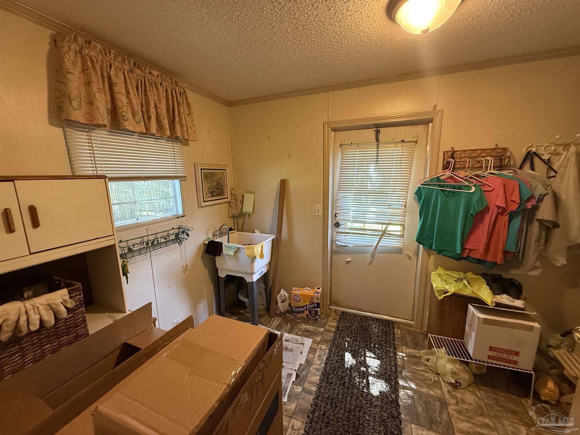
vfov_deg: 85.7
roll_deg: +1.2
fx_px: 235
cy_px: 218
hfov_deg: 102.1
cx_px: 290
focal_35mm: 14
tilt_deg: -10.2
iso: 320
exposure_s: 1/60
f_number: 2.2
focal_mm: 2.22
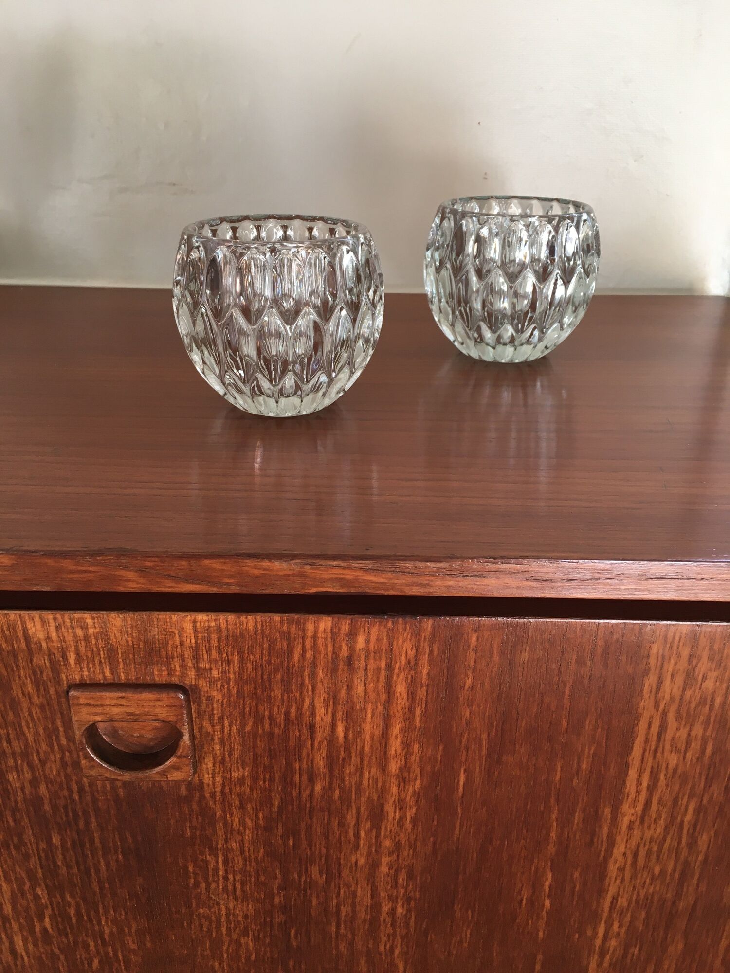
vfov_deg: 61.7
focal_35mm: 29
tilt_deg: -24.7
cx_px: 365
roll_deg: -0.2
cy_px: 486
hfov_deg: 48.2
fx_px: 815
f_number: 2.2
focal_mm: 4.15
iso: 32
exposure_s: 1/33
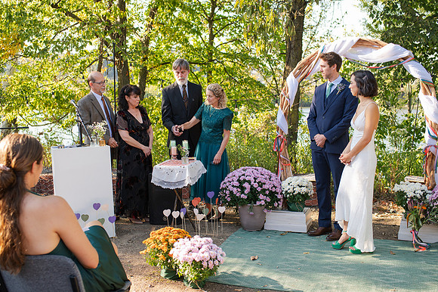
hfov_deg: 49.2
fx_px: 478
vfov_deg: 33.9
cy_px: 158
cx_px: 218
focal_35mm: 39
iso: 560
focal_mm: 35
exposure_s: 1/1000
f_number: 3.5
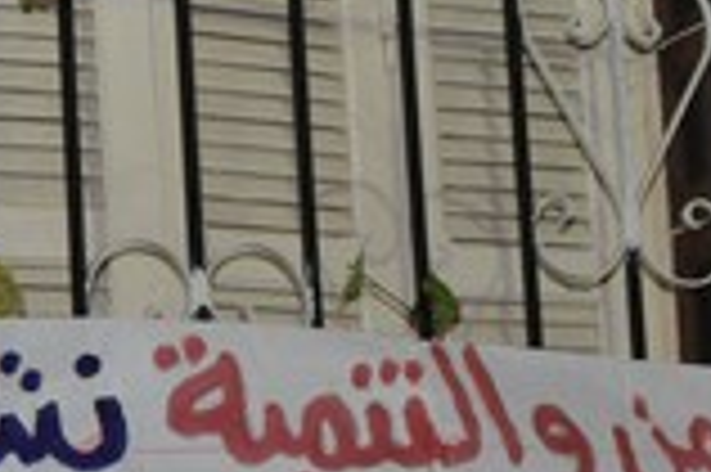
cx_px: 580
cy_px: 465
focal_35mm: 207
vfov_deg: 6.6
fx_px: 4084
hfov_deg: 9.9
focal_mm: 34
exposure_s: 1/60
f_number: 4.5
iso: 800
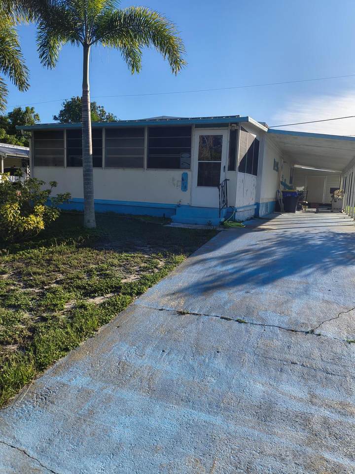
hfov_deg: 54.9
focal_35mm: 25
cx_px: 178
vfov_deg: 69.4
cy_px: 237
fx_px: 342
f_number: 1.7
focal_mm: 4.68
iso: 100
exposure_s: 1/1099
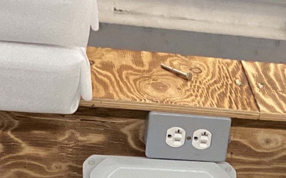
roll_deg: -14.1
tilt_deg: -37.7
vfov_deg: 9.0
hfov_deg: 14.7
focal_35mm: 137
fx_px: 1068
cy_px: 349
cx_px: 352
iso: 160
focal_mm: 3.3
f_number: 2.4
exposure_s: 1/60
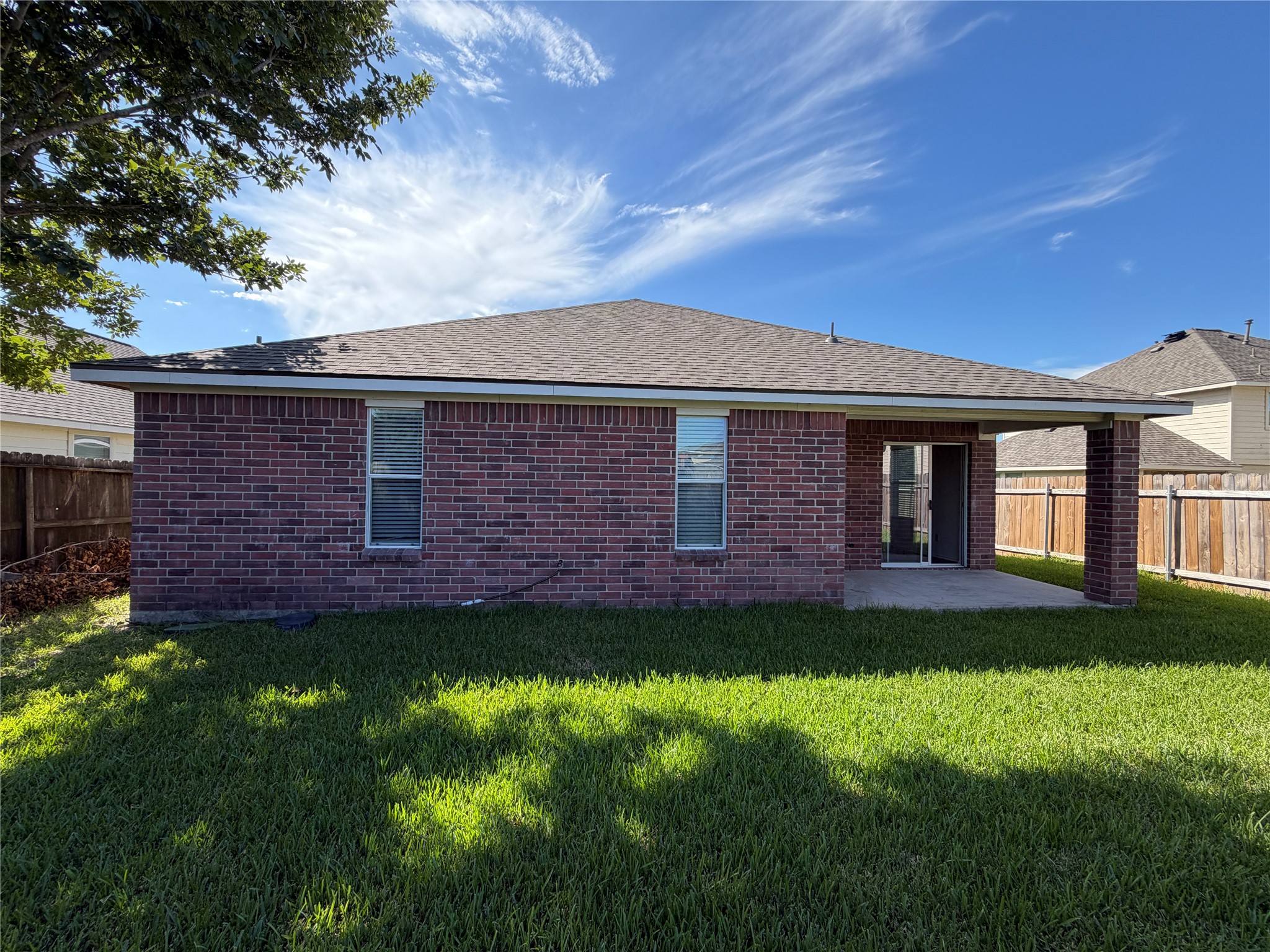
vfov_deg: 85.7
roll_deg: -0.7
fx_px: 514
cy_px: 476
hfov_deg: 102.1
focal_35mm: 14
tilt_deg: +0.9
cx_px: 635
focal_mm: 2.22
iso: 40
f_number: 2.2
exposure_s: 1/664
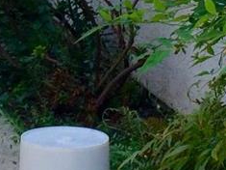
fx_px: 1207
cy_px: -85
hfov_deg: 10.7
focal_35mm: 185
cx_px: 38
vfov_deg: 7.9
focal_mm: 4.15
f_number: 2.2
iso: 32
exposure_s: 1/533
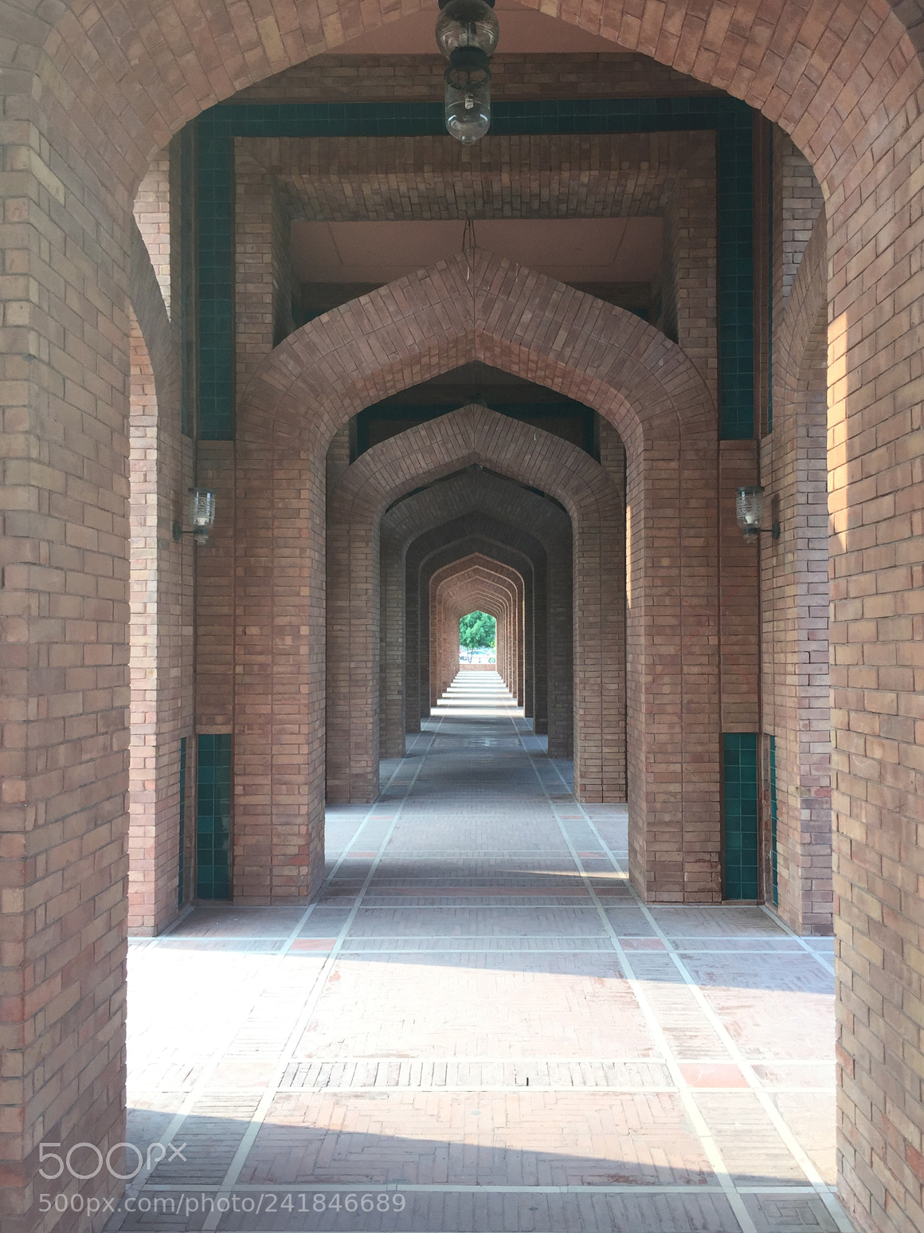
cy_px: 628
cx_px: 467
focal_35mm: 30
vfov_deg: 60.0
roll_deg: +0.0
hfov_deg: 46.8
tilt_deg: +0.3
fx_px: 1068
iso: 32
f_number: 2.2
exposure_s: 1/123
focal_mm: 4.15
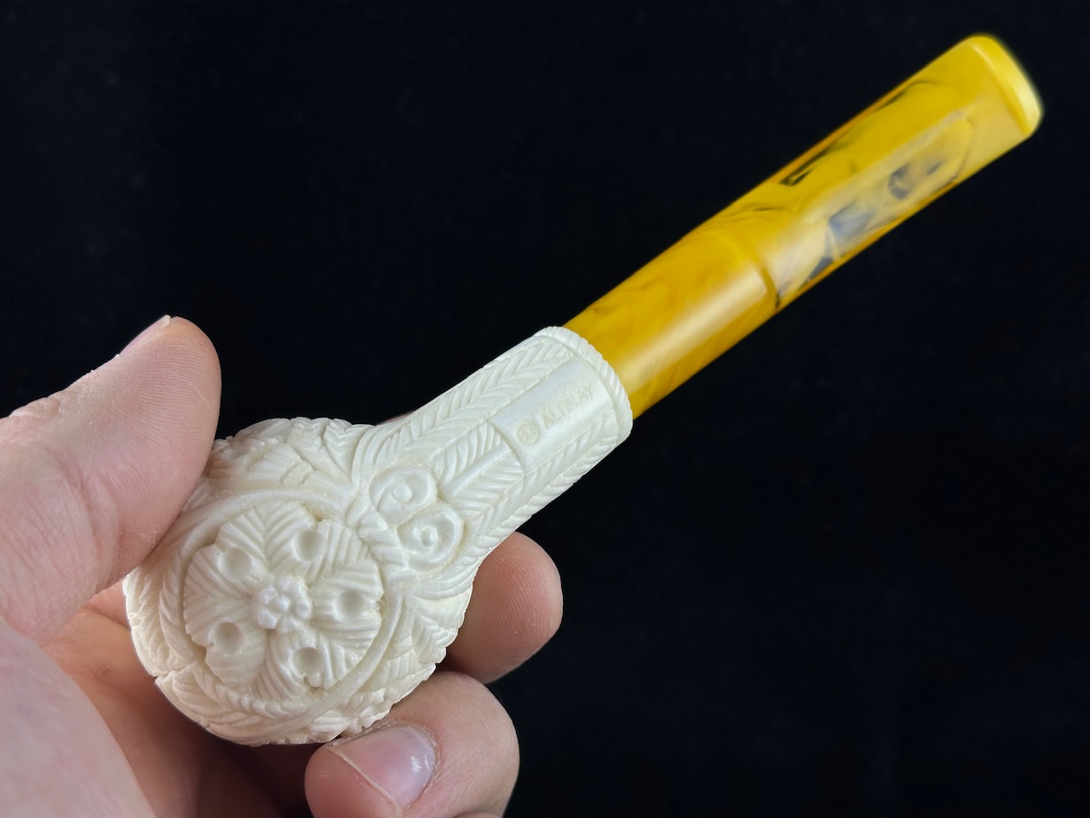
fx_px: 1511
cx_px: 545
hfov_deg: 39.7
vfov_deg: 30.3
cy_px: 409
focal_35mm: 48
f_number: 1.78
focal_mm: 6.86
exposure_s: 1/571
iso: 64
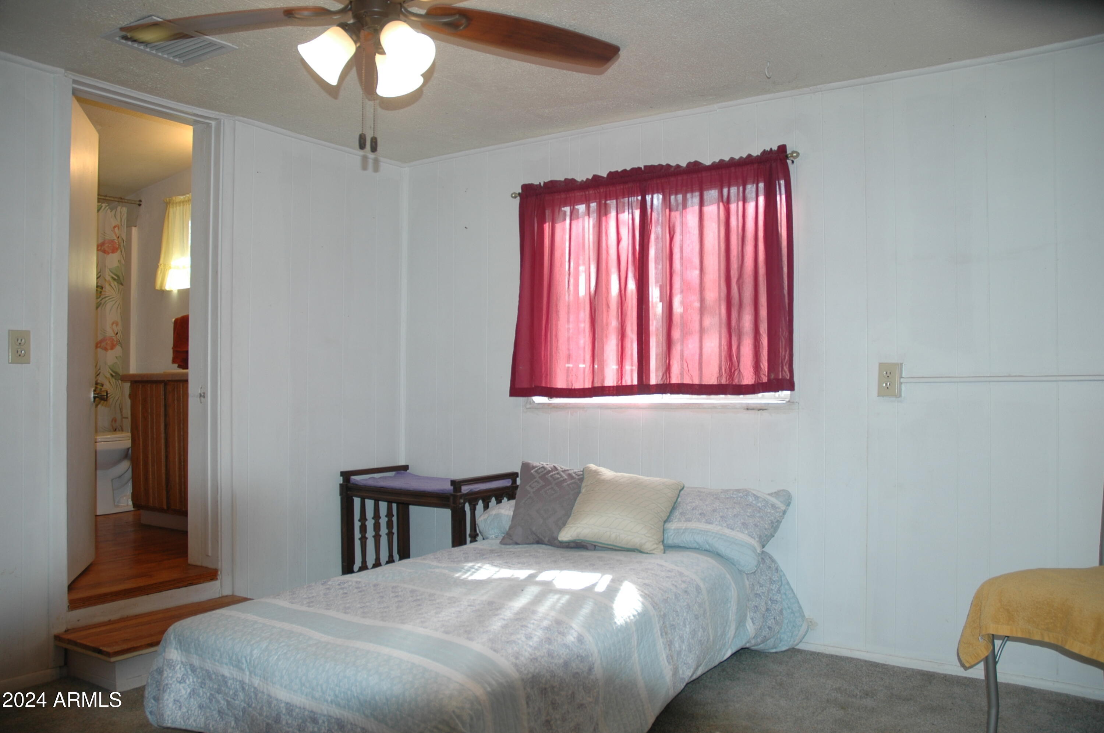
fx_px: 827
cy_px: 366
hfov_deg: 67.4
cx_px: 552
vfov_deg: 47.8
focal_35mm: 27
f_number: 3.5
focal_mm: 18
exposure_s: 1/60
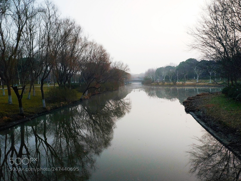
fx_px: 223
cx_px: 120
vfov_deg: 44.2
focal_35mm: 32
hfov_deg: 56.8
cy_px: 90
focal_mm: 4.5
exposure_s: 1/50
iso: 181
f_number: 2
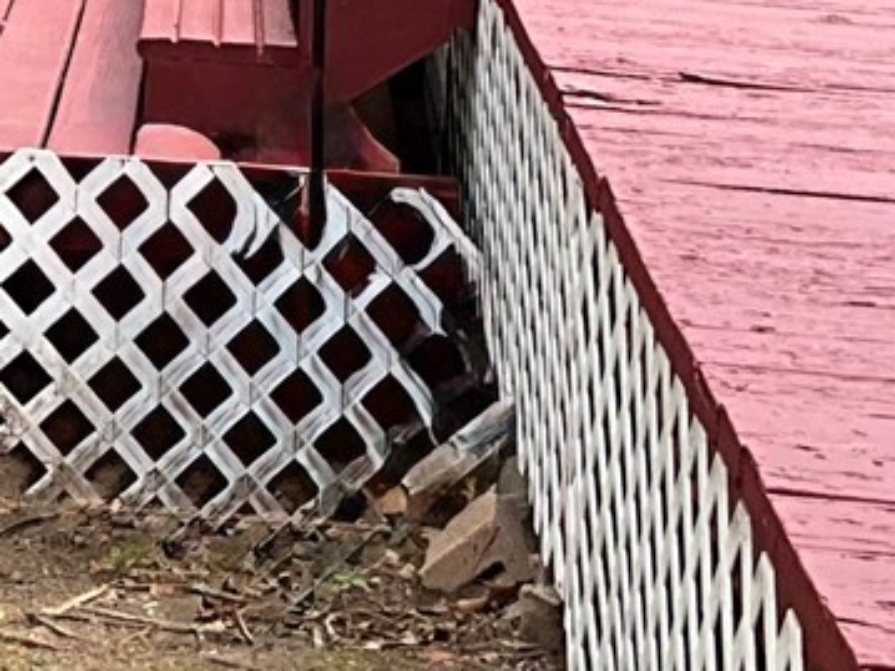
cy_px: -551
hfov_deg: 12.3
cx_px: -364
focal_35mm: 155
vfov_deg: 9.1
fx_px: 4006
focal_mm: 3
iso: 25
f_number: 1.8
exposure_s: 1/409
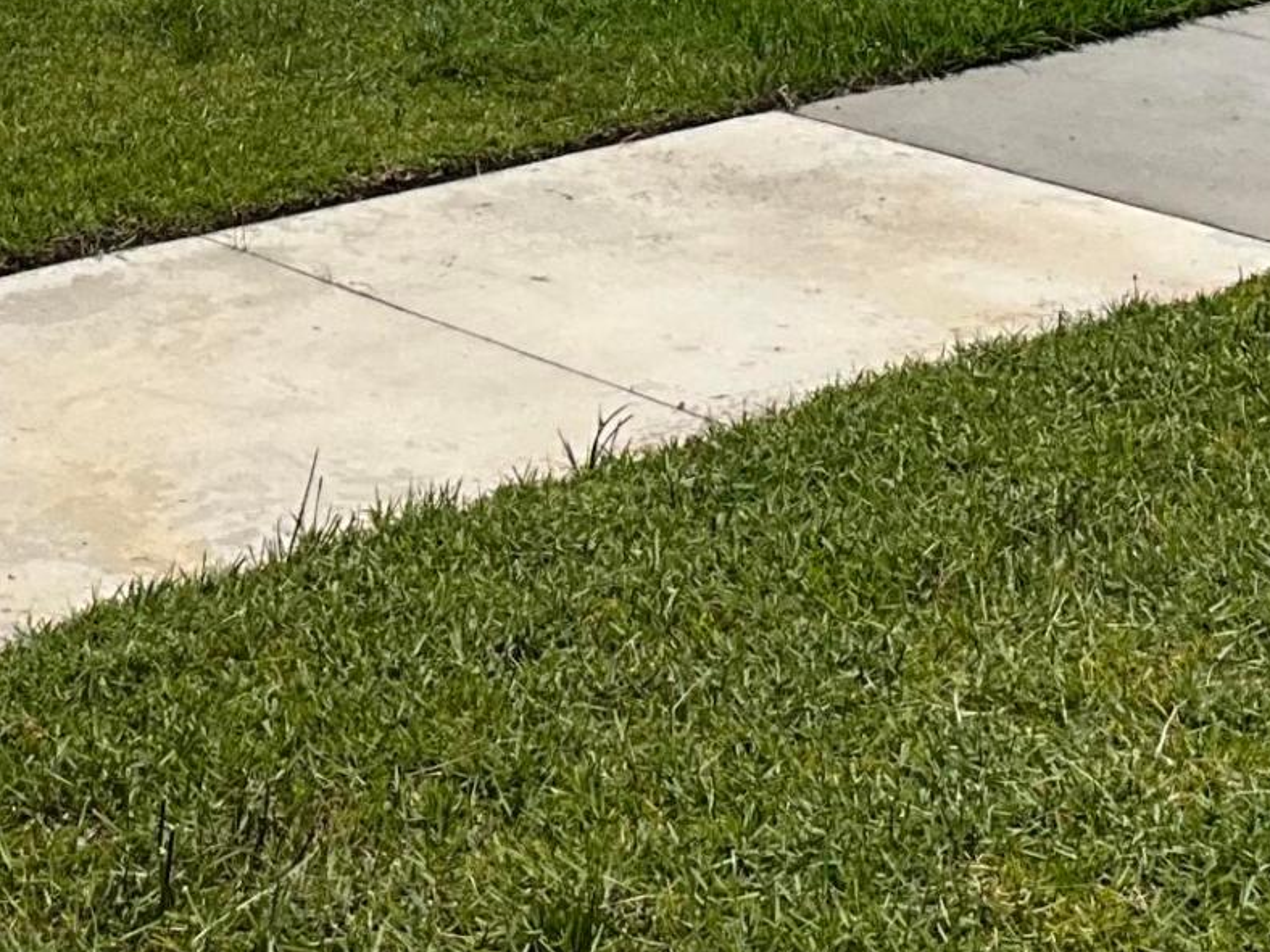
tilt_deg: -6.4
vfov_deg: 13.2
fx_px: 3889
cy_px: -498
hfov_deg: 18.5
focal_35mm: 106
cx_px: 669
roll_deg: -0.7
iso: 25
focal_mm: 3
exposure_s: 1/4065
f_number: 1.8
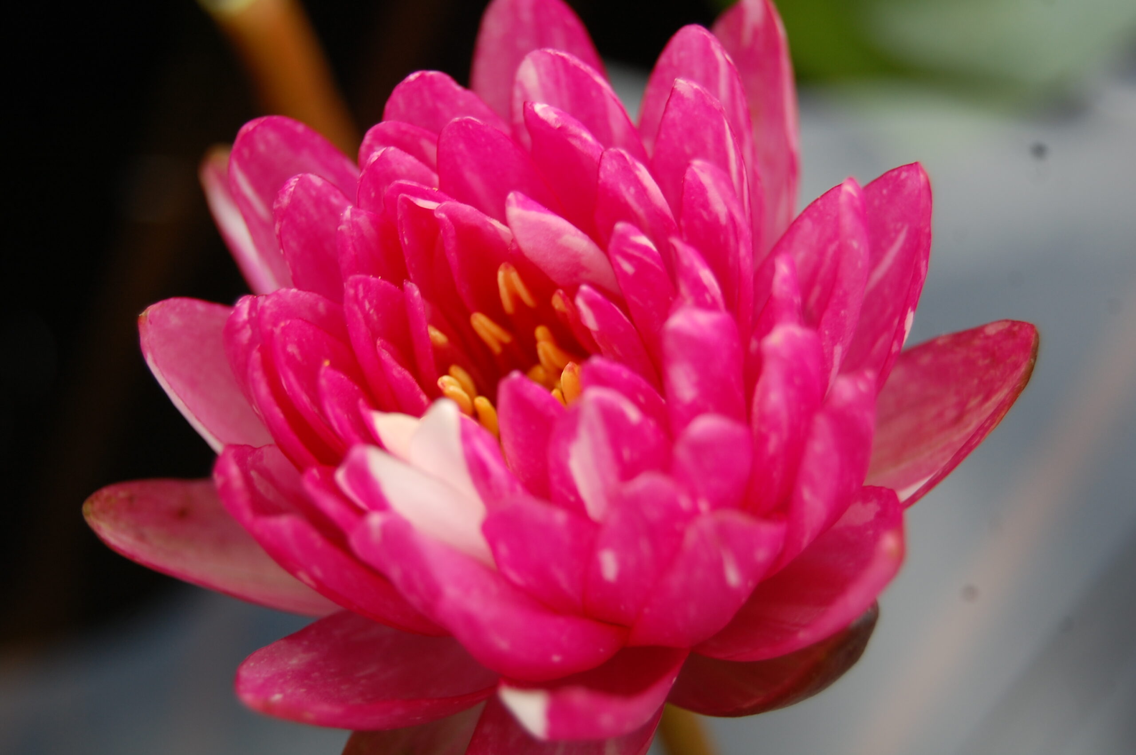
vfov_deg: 16.5
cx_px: 568
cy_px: 378
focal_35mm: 82
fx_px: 2601
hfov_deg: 24.6
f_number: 6.3
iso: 200
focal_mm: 55
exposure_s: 1/160
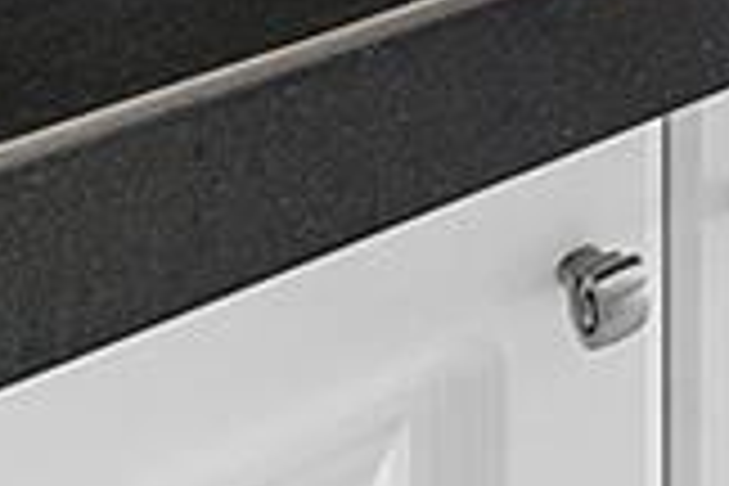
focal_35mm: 95
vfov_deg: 10.4
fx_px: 1924
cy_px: -968
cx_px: 1850
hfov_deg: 13.7
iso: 160
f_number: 11
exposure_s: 1/30
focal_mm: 10
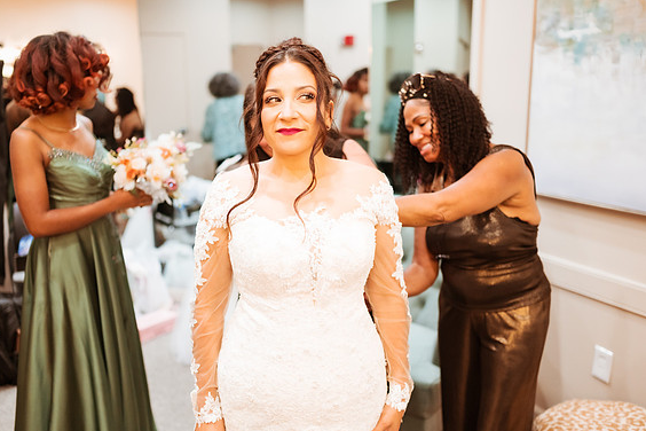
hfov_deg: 53.1
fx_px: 646
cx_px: 315
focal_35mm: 36
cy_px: 221
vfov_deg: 36.9
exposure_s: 1/400
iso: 1250
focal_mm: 35
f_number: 1.8
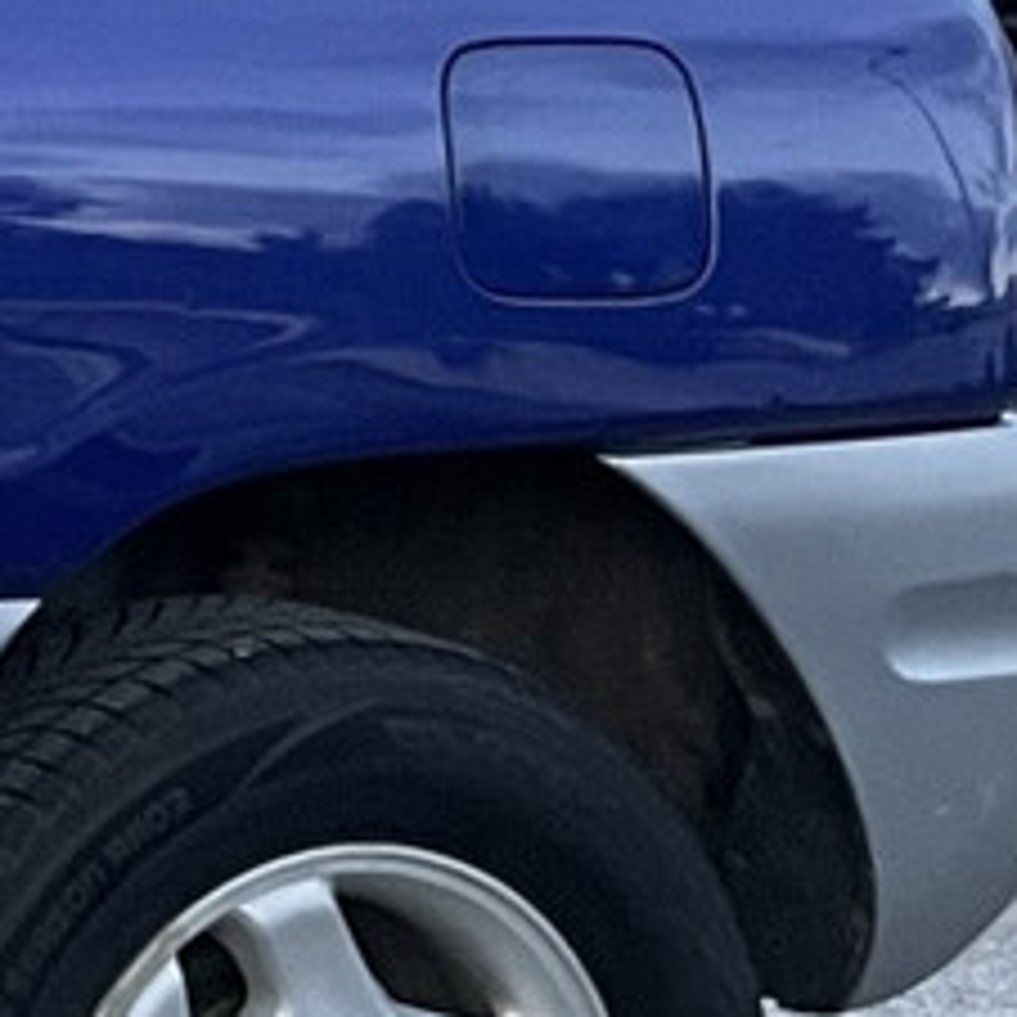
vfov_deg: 10.6
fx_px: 5418
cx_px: -2052
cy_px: 22
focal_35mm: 163
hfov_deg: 8.8
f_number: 1.6
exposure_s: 1/81
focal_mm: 4.2
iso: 125
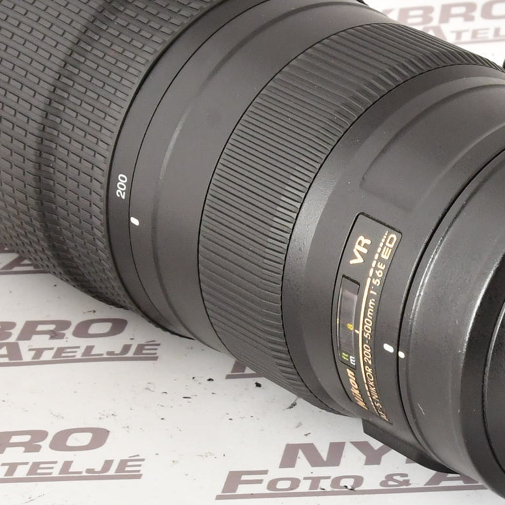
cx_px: 326
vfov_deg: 21.6
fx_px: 1320
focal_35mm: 80
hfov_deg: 21.6
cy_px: 178
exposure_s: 1/125
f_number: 11
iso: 1000
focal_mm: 38
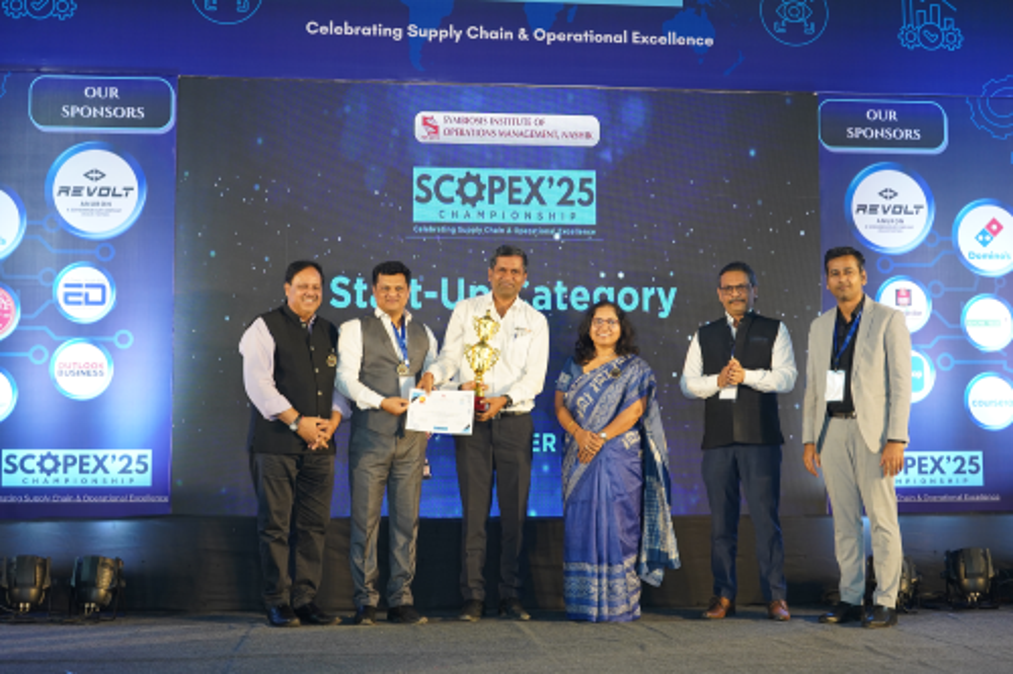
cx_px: 506
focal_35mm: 51
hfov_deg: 38.9
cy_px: 337
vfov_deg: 26.5
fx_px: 1435
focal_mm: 51
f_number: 5
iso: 1600
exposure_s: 1/160
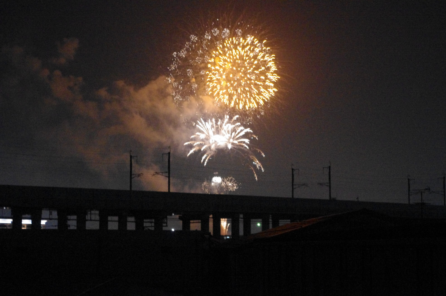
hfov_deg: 24.8
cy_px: 148
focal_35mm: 82
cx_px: 223
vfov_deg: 16.6
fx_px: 1015
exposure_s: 1/13
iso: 6400
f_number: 5.6
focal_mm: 55
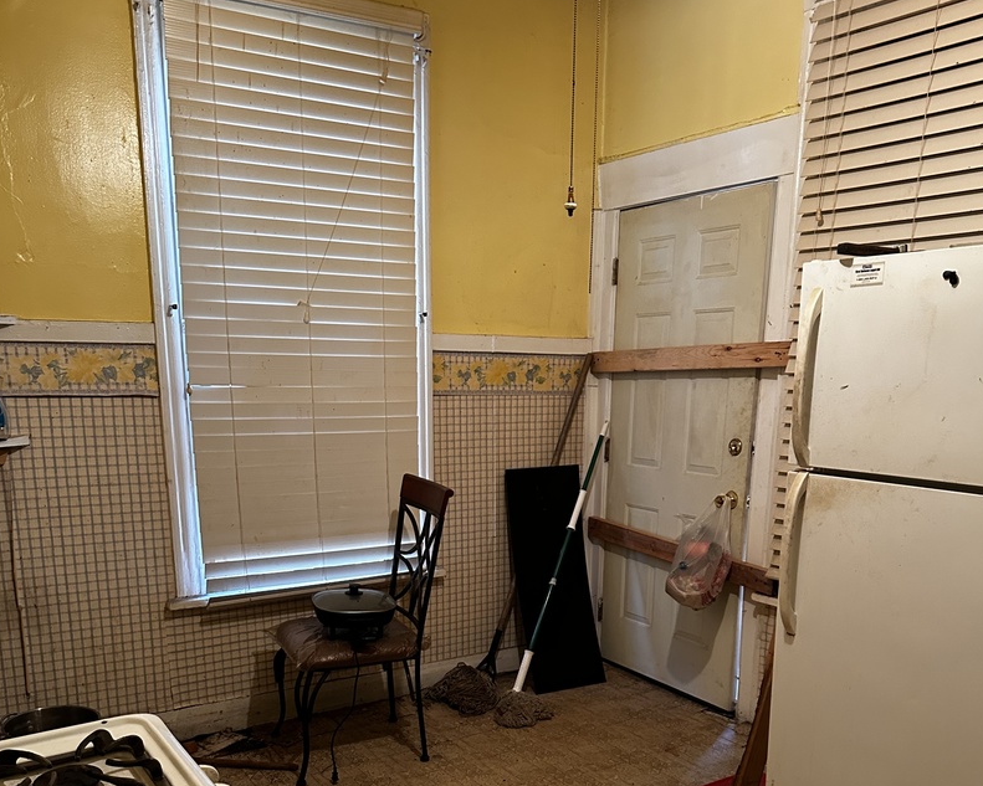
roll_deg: -1.0
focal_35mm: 32
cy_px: 607
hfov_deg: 55.7
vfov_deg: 44.0
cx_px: 490
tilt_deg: -13.5
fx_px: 931
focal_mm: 6.86
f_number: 1.78
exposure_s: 1/60
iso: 640
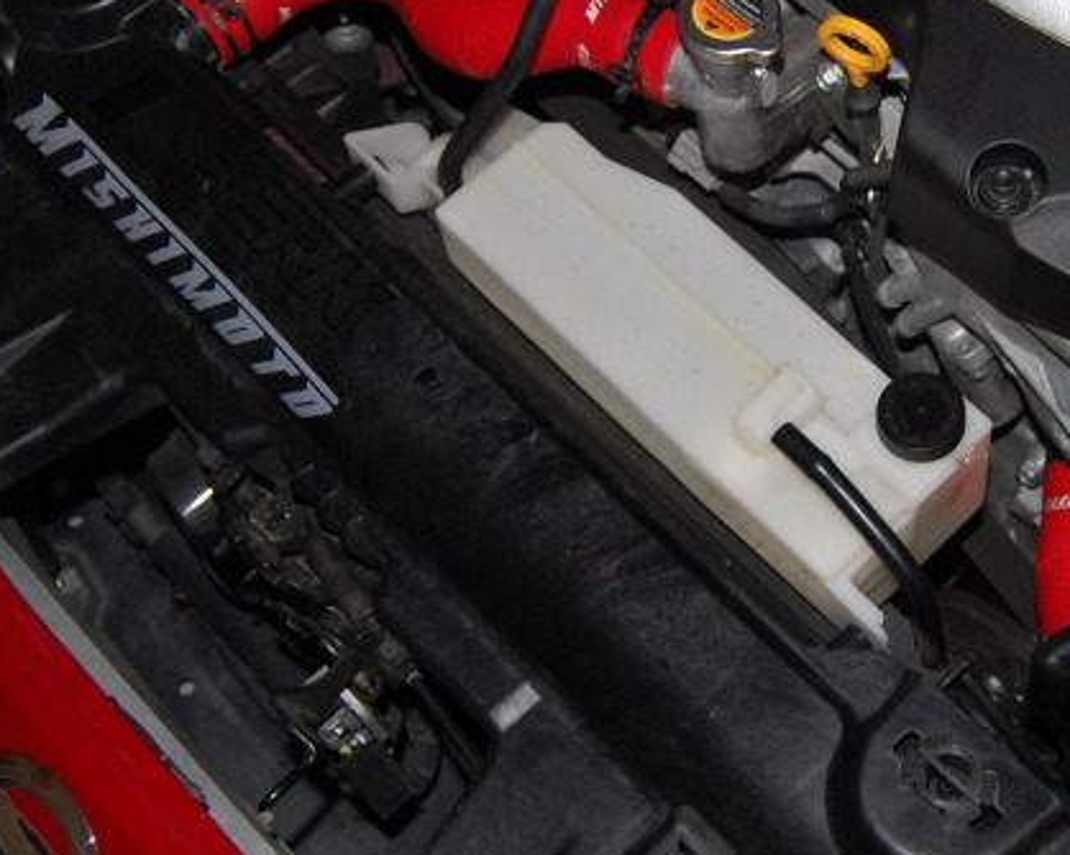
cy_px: 389
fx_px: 1962
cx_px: 869
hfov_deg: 29.7
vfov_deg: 24.6
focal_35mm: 62
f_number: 3.5
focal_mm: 18
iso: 400
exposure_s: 1/60
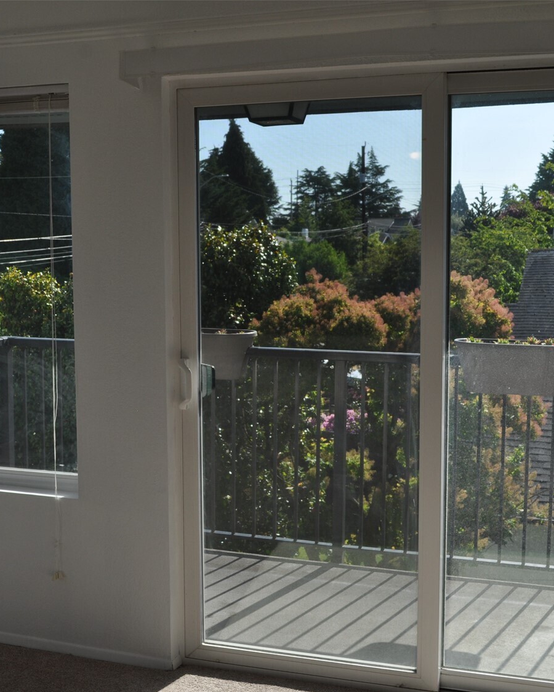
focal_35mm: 51
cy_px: 347
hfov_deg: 29.7
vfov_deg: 36.7
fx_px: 1045
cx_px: 263
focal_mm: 24
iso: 200
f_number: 8
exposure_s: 1/250
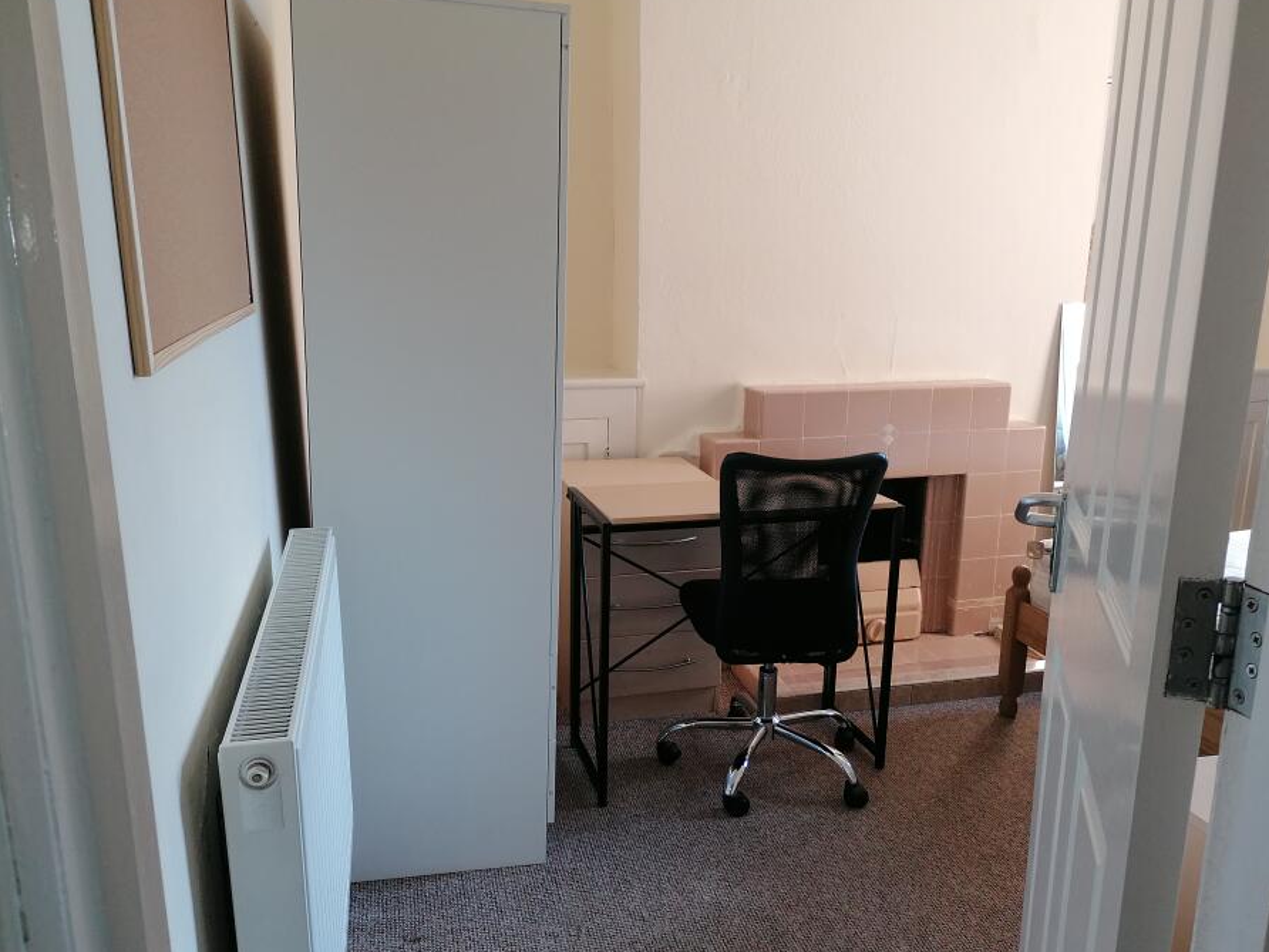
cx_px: 681
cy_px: 527
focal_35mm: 31
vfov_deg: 45.4
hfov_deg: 58.3
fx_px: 1136
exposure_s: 1/50
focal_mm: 4.75
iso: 125
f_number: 1.8
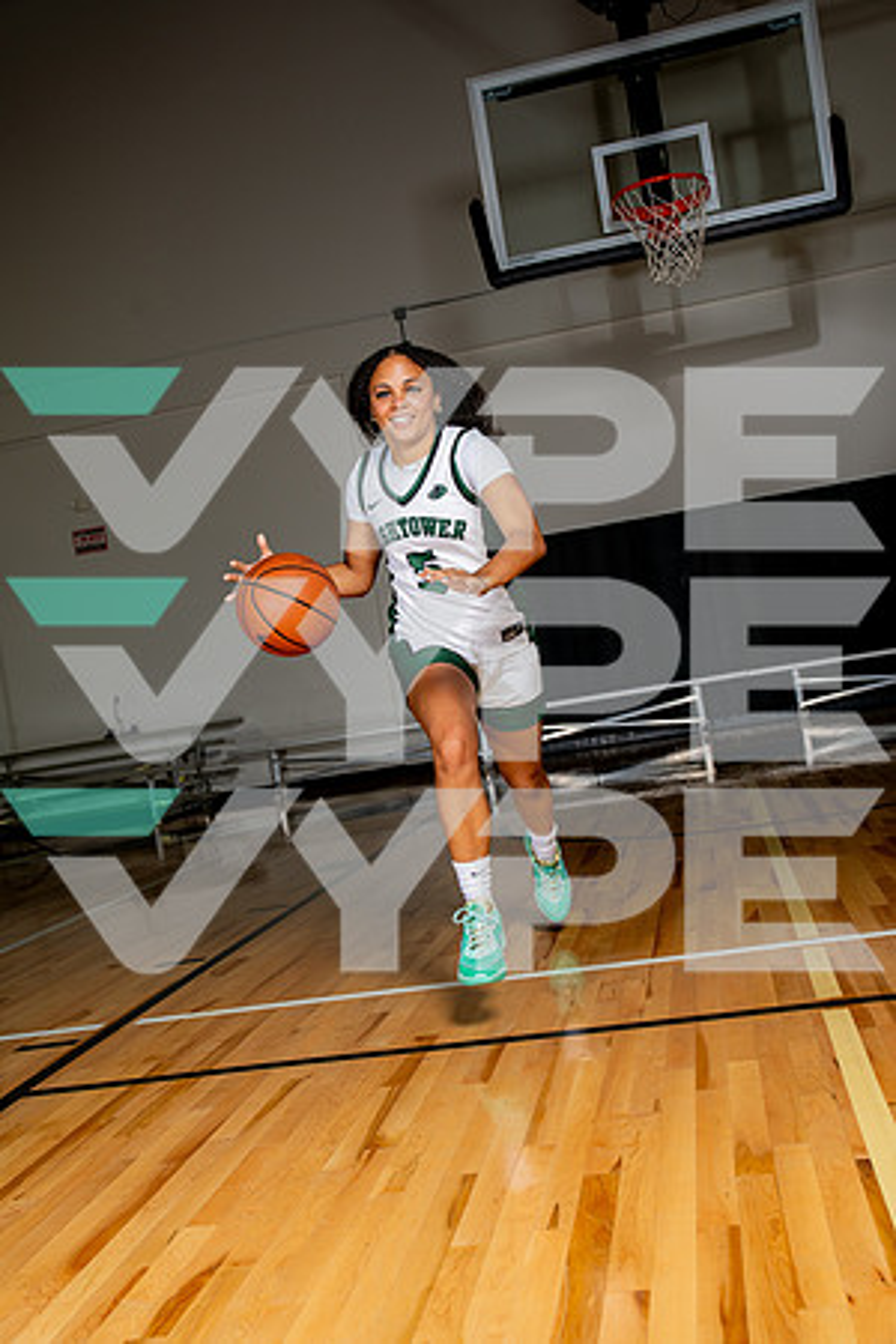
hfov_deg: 35.1
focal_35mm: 38
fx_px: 1419
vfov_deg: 50.7
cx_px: 448
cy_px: 672
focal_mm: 38
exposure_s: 1/250
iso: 200
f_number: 5.6
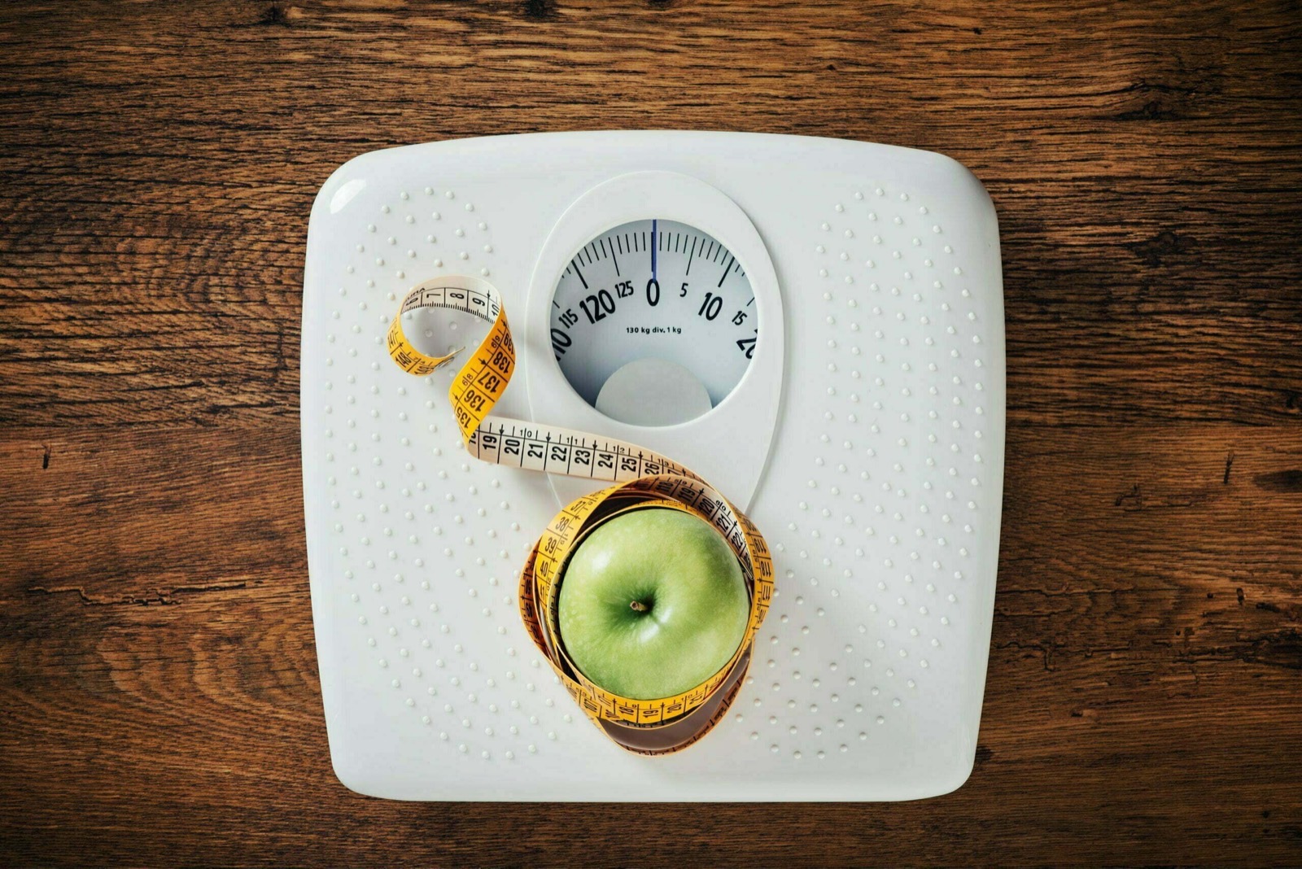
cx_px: 651
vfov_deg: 13.1
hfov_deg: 19.4
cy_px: 434
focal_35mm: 105
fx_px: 3799
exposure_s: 1/125
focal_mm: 105
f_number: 9
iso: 100
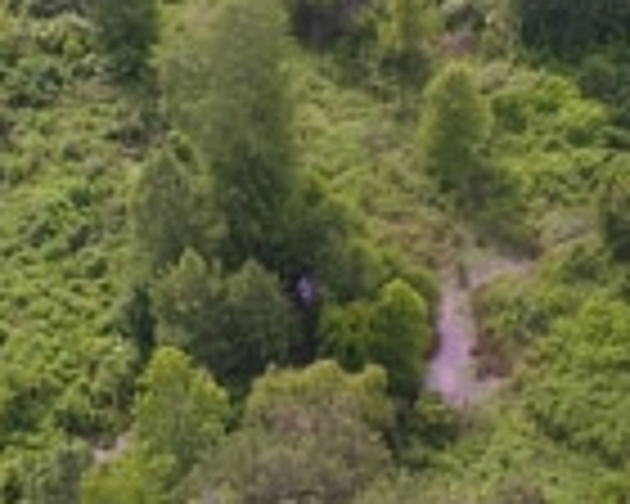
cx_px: 306
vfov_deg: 17.2
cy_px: 189
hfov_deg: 21.5
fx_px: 1659
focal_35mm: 89
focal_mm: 3.61
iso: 100
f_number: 2.8
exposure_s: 1/234
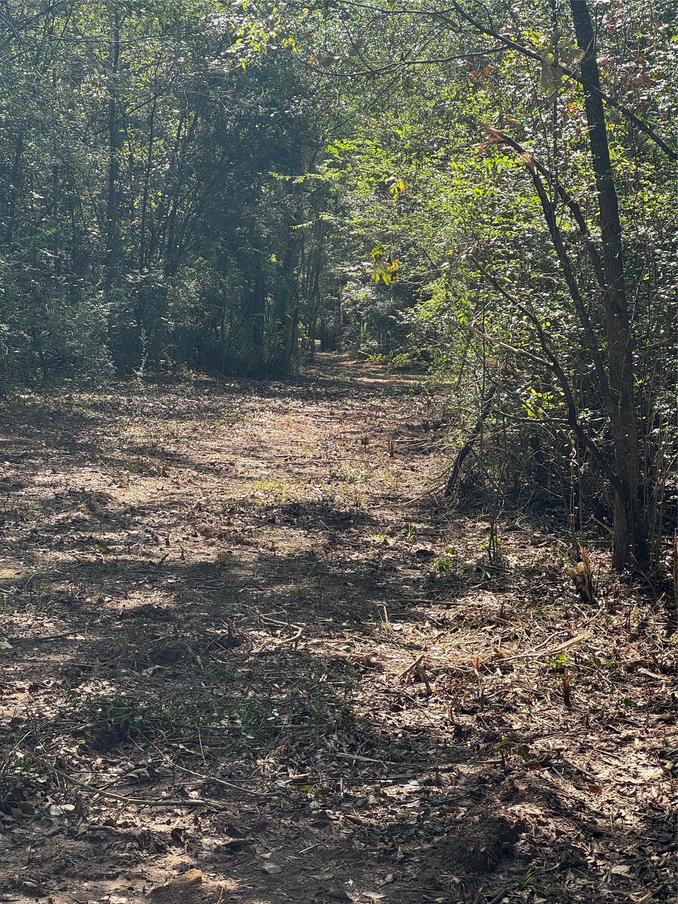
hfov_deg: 19.1
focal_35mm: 77
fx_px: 2011
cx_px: 339
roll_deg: +0.2
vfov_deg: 25.3
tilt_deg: -5.2
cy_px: 452
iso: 25
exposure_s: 1/224
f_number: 2.8
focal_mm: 9
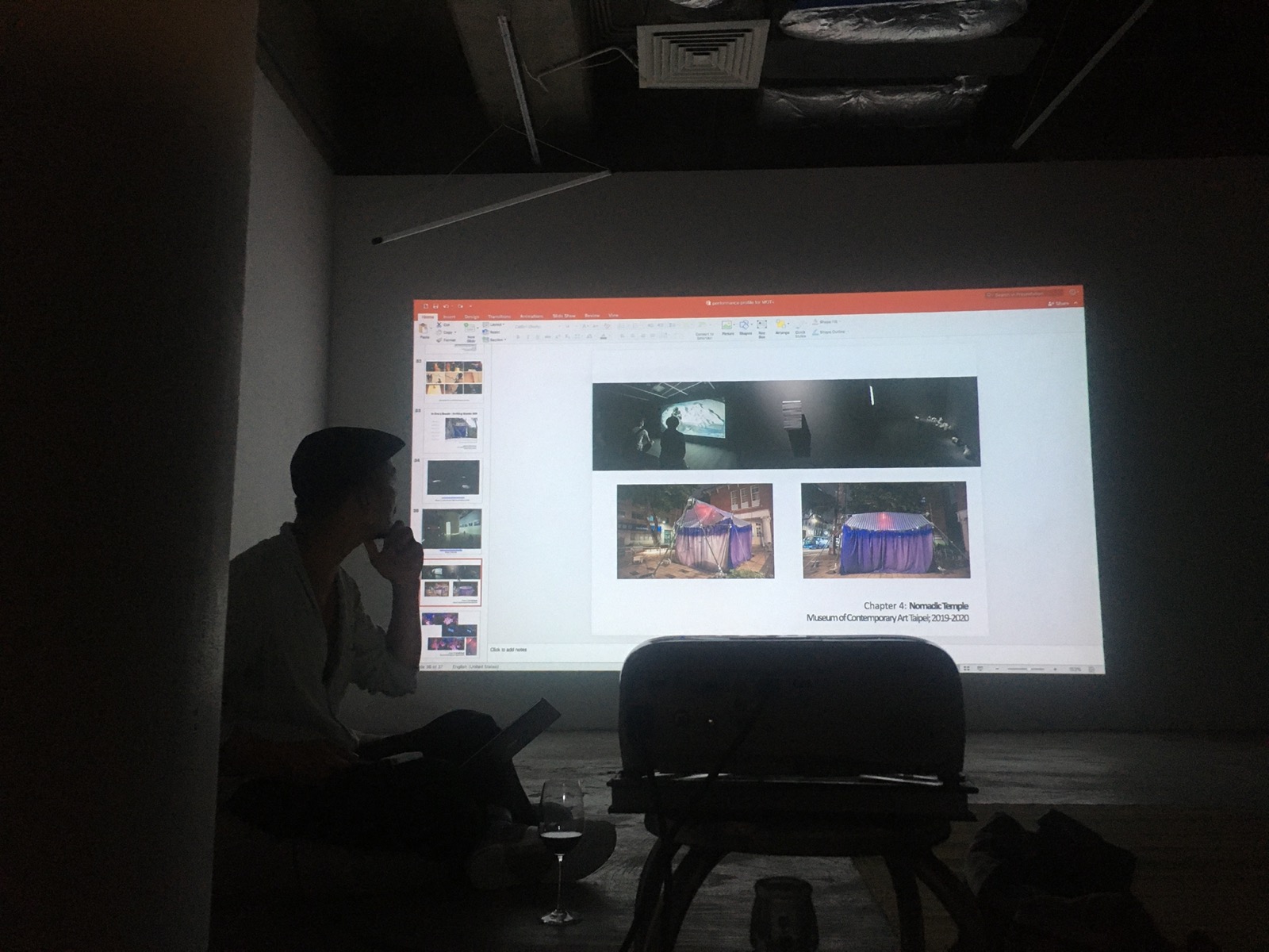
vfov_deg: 48.2
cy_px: 476
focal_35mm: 29
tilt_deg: +8.7
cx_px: 634
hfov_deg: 61.7
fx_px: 1063
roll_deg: +1.0
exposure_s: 1/33
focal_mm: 4.15
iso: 160
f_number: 2.2
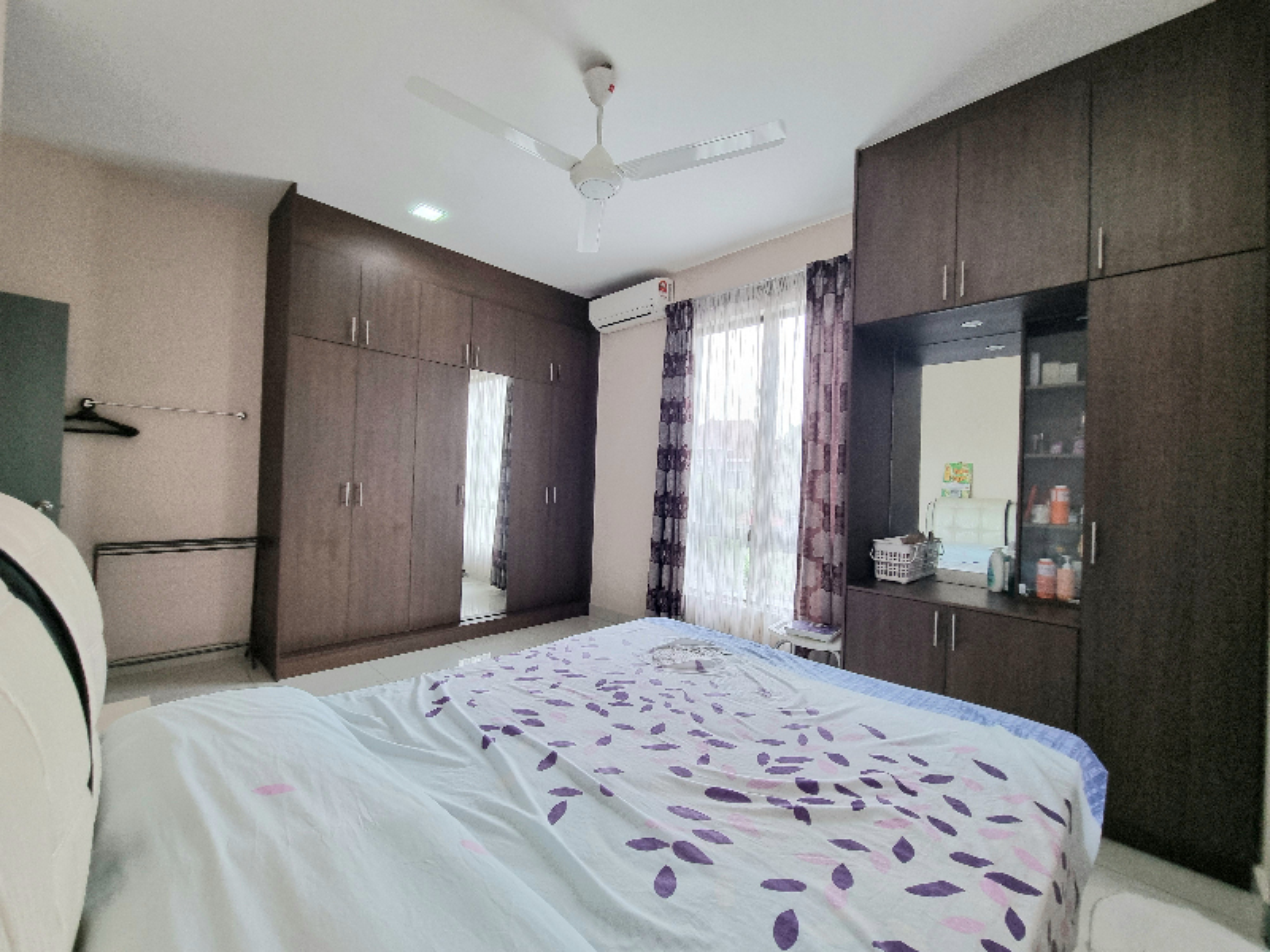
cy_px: 476
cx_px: 635
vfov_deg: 89.9
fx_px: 477
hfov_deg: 106.2
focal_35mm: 13
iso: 80
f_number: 2.2
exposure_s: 1/50
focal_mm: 2.2
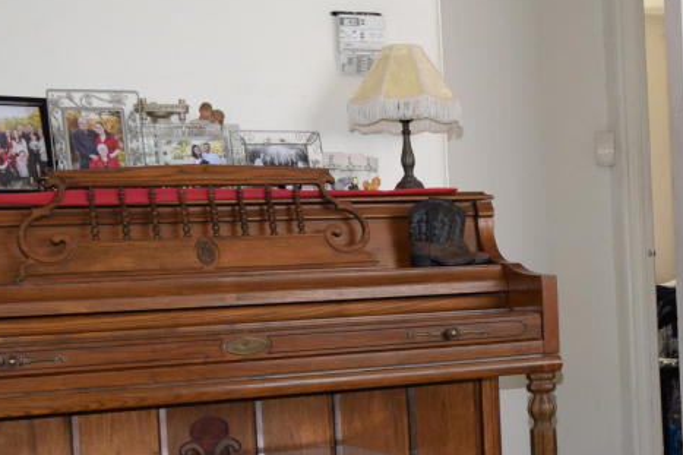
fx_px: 1403
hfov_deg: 26.3
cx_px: 639
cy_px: 341
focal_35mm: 74
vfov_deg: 18.3
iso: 800
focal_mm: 20
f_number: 4
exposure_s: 1/60
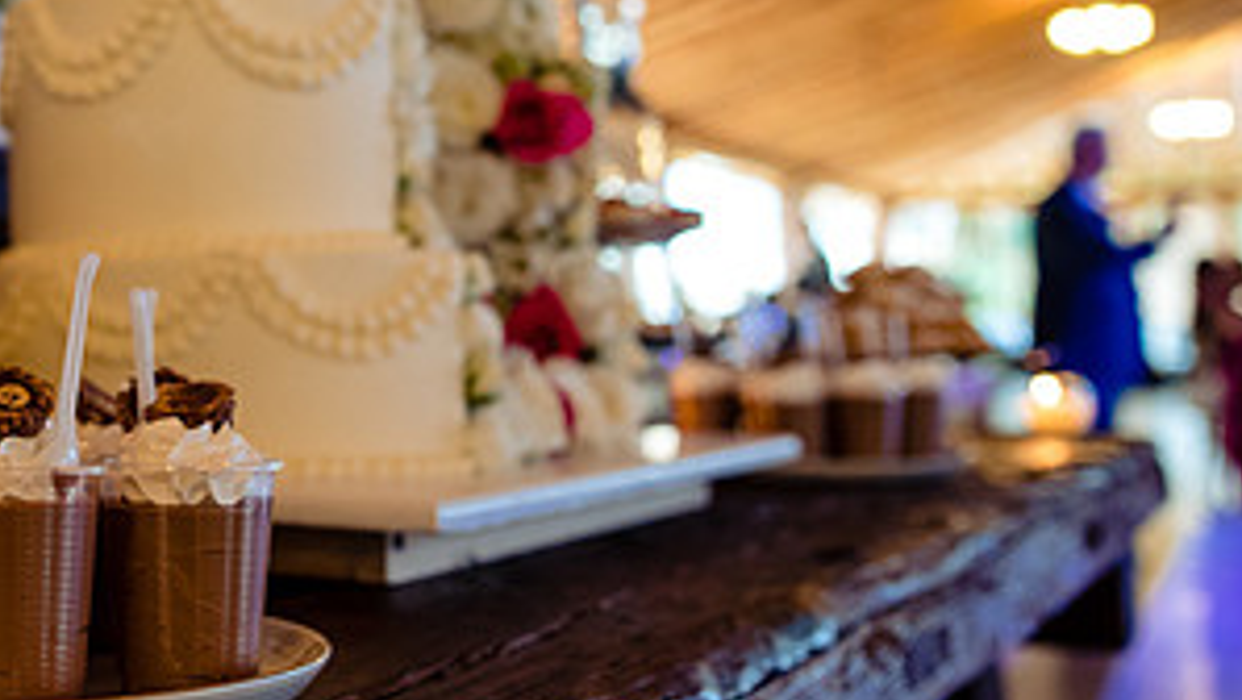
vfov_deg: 23.1
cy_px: 98
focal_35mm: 51
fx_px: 1680
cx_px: 129
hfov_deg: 37.9
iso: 1600
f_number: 2.8
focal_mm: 25
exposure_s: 1/100
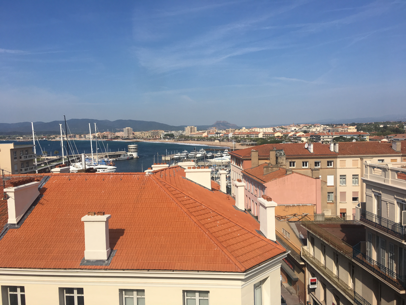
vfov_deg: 48.2
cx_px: 203
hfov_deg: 61.7
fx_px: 340
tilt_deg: -3.4
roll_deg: +0.8
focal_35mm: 29
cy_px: 152
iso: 25
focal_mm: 4.15
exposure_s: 1/2653
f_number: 2.2
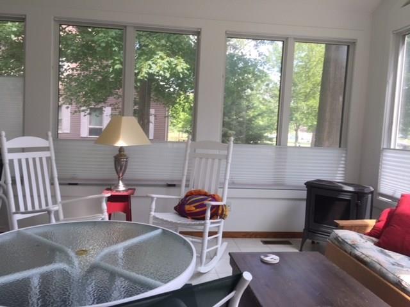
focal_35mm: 29
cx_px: 205
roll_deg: -1.7
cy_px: 154
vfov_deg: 48.2
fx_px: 343
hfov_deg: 61.7
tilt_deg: -3.7
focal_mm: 4.15
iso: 32
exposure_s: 1/120
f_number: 2.2
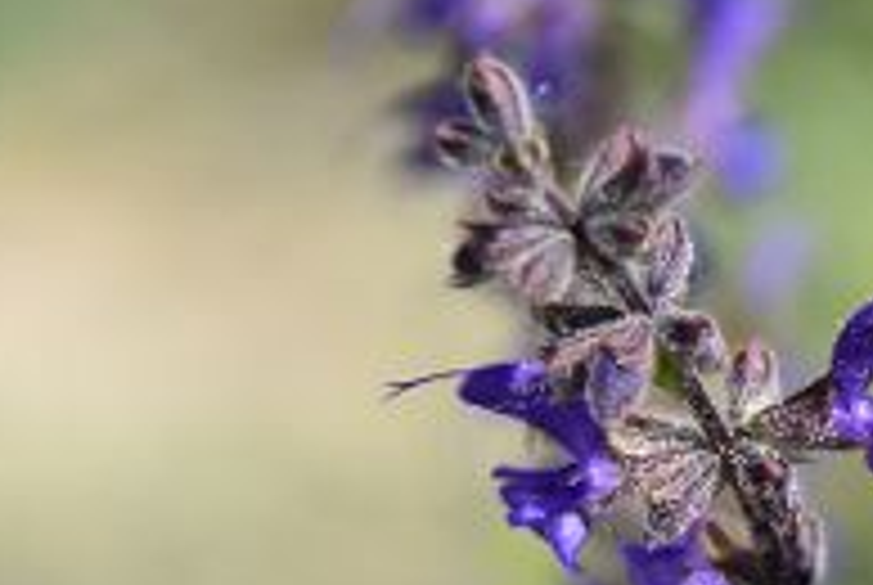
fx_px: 13070
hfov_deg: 3.8
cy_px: 558
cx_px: 909
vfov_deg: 2.6
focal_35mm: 538
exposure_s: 1/1600
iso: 400
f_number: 5.6
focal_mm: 155
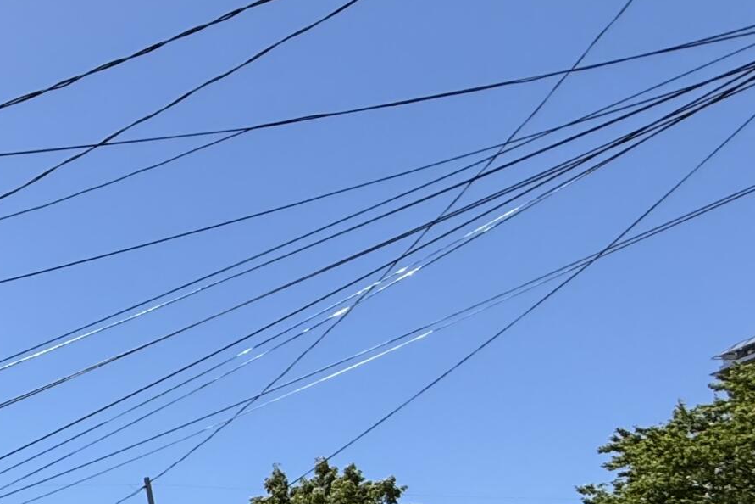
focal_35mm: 49
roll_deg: +0.3
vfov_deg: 24.6
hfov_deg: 26.3
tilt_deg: +13.4
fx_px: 1028
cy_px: 624
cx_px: -435
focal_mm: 2.22
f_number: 2.2
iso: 50
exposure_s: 1/1698
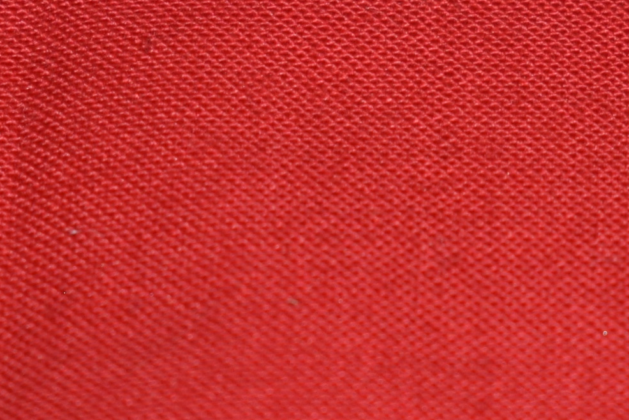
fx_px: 6576
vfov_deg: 3.7
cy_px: -40
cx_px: 940
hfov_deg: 5.4
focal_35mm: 376
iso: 160
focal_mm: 55
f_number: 5.6
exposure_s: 1/25
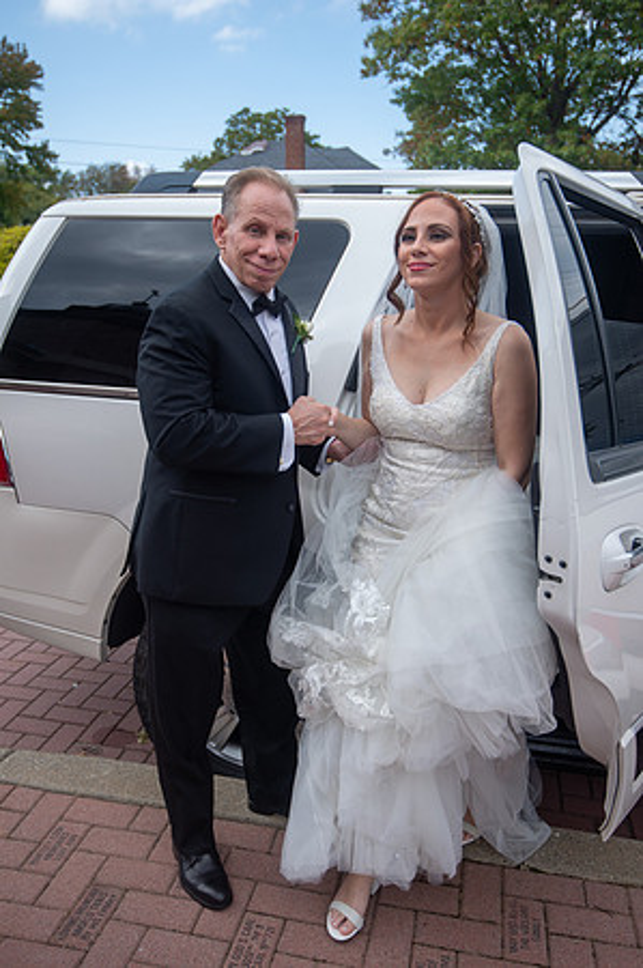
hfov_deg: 43.5
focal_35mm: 30
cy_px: 484
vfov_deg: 62.0
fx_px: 806
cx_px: 322
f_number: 4
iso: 400
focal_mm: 30
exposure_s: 1/1250
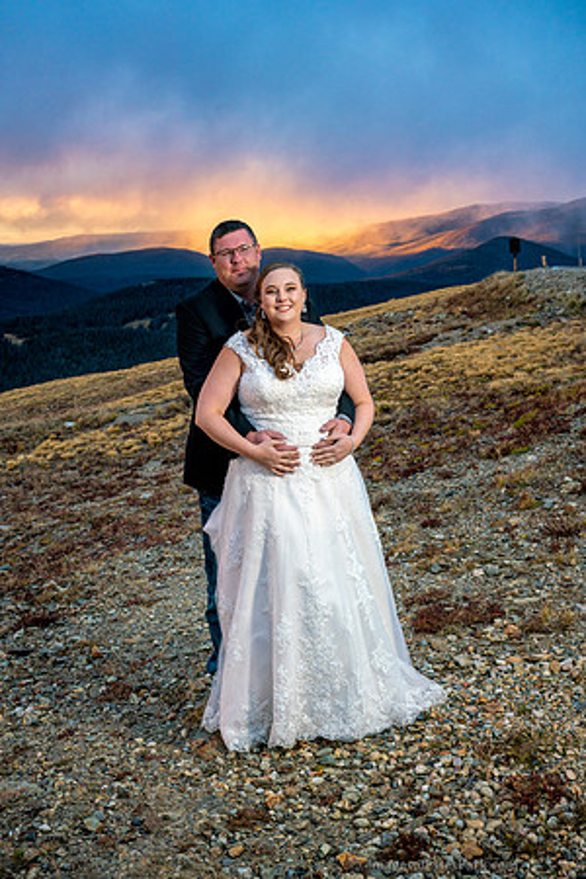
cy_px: 440
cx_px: 293
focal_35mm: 35
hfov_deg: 37.9
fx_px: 855
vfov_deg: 54.4
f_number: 5.6
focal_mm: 35
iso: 250
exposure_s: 1/40
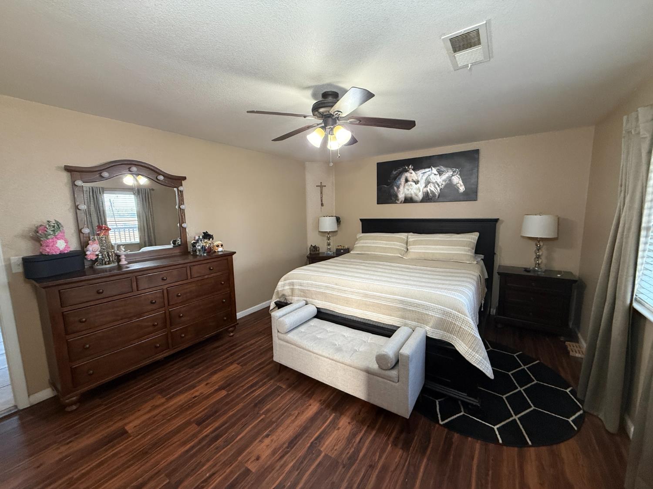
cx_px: 326
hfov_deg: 102.1
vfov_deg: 85.7
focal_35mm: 14
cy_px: 244
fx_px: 264
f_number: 2.2
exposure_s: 1/80
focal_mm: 2.22
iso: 320
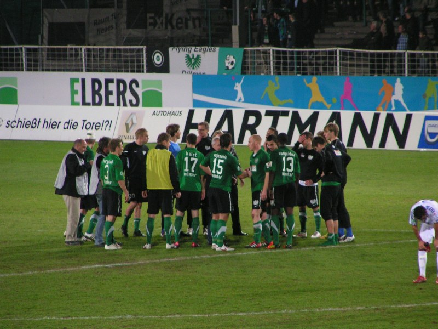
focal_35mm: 380
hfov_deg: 5.2
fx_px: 4808
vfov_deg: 3.9
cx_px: 219
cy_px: 164
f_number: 3.5
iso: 200
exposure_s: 1/60
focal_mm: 58
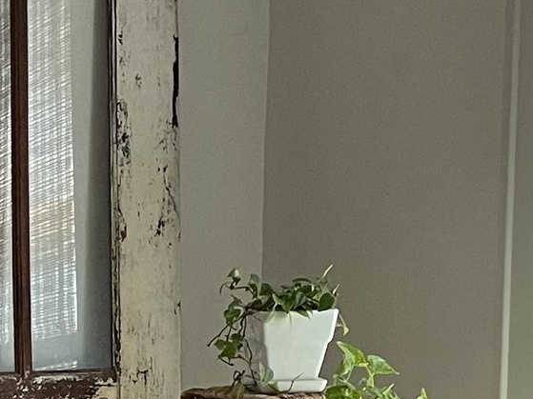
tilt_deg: -7.7
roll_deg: +0.7
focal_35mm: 143
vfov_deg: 10.2
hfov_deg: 13.2
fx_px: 2201
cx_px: -198
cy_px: 517
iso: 200
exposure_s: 1/60
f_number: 1.6
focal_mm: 4.2
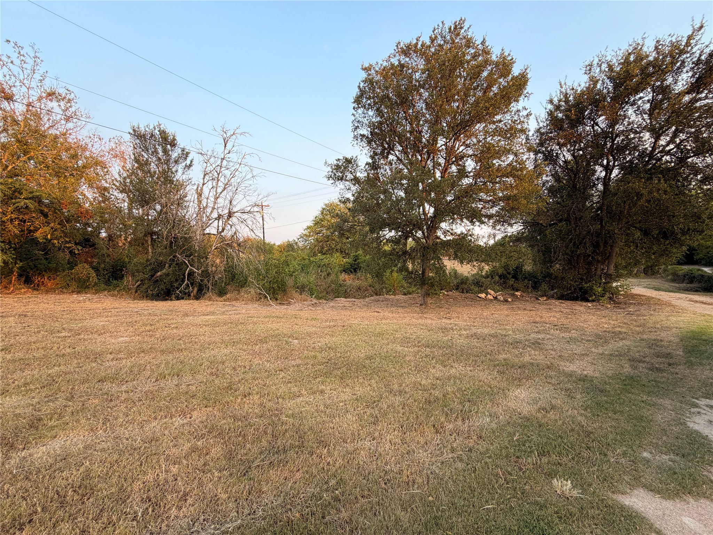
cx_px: 356
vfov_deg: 85.7
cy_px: 268
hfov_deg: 102.1
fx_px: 288
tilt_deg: -1.4
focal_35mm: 14
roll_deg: -1.1
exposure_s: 1/121
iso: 50
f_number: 2.2
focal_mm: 2.22
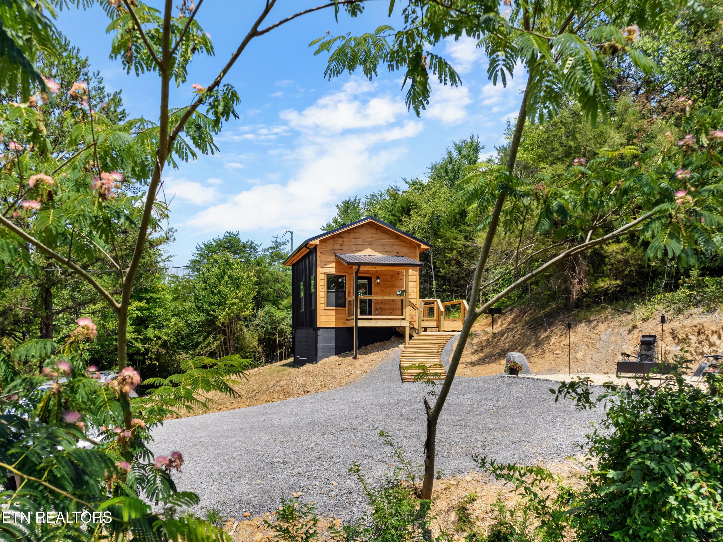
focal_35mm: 24
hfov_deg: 71.6
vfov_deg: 56.8
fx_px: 501
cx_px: 362
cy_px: 271
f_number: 2.8
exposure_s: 1/50
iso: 100
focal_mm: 12.29
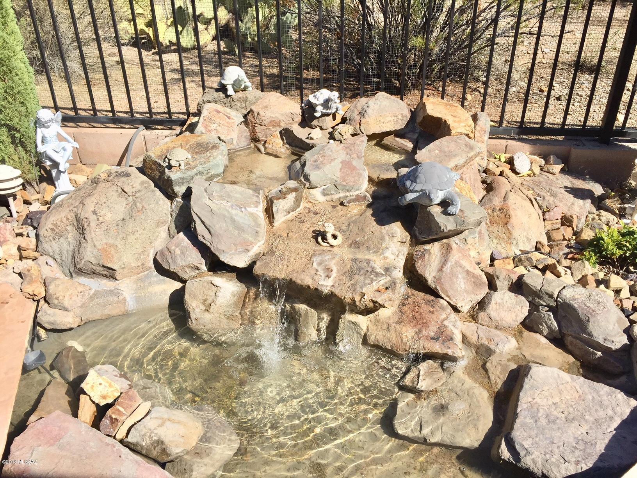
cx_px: 318
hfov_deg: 61.7
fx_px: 534
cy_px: 239
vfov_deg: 48.2
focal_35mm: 29
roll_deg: -0.4
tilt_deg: -30.3
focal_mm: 4.15
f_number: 2.2
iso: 32
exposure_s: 1/2083
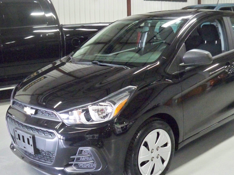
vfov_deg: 30.8
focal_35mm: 47
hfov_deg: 40.2
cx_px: 145
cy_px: 101
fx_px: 318
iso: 1250
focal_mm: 6.3
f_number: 3.1
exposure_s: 1/60
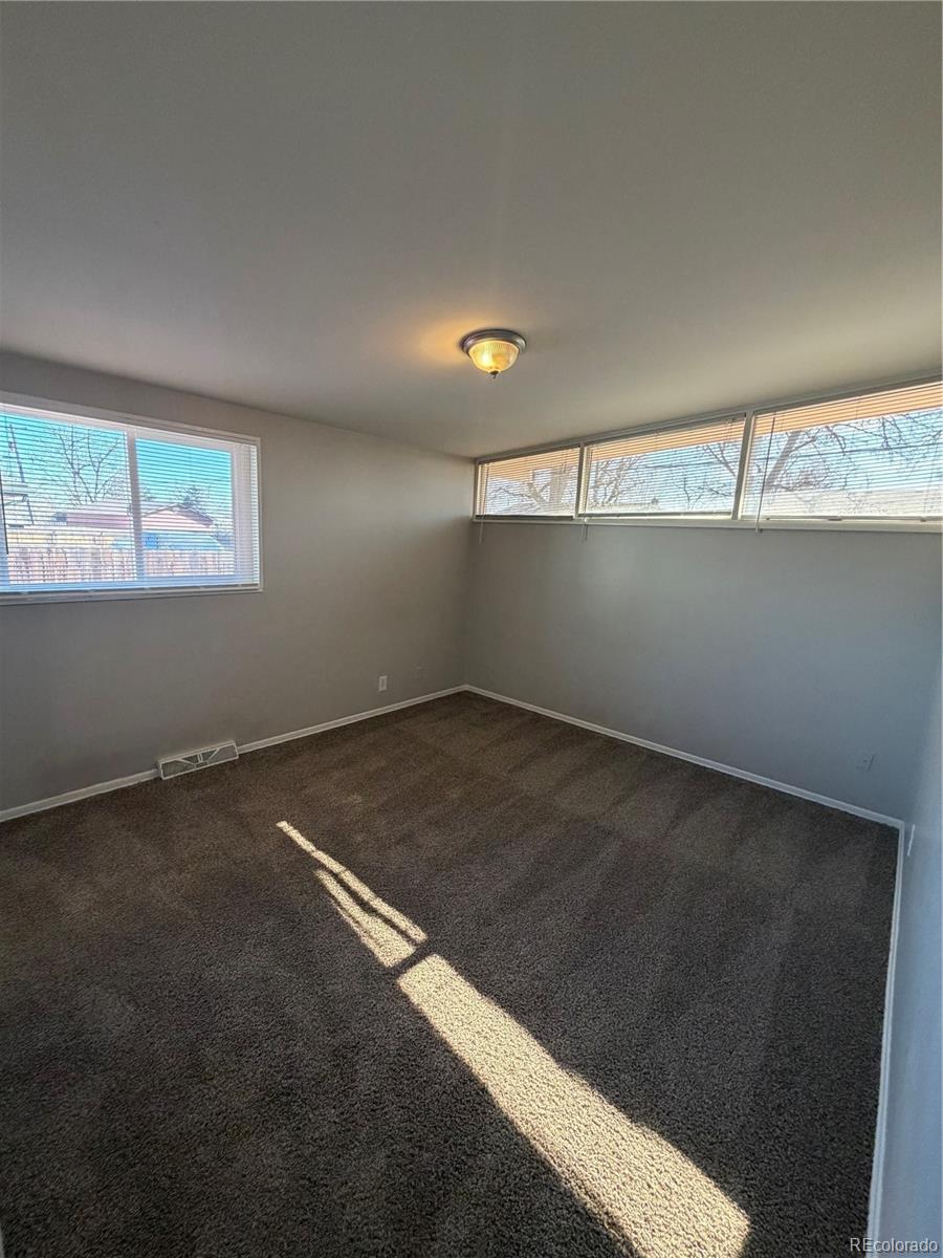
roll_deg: -2.7
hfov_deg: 85.7
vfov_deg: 102.1
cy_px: 629
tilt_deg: -10.8
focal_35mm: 14
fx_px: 509
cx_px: 472
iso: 320
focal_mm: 2.22
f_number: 2.2
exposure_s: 1/105
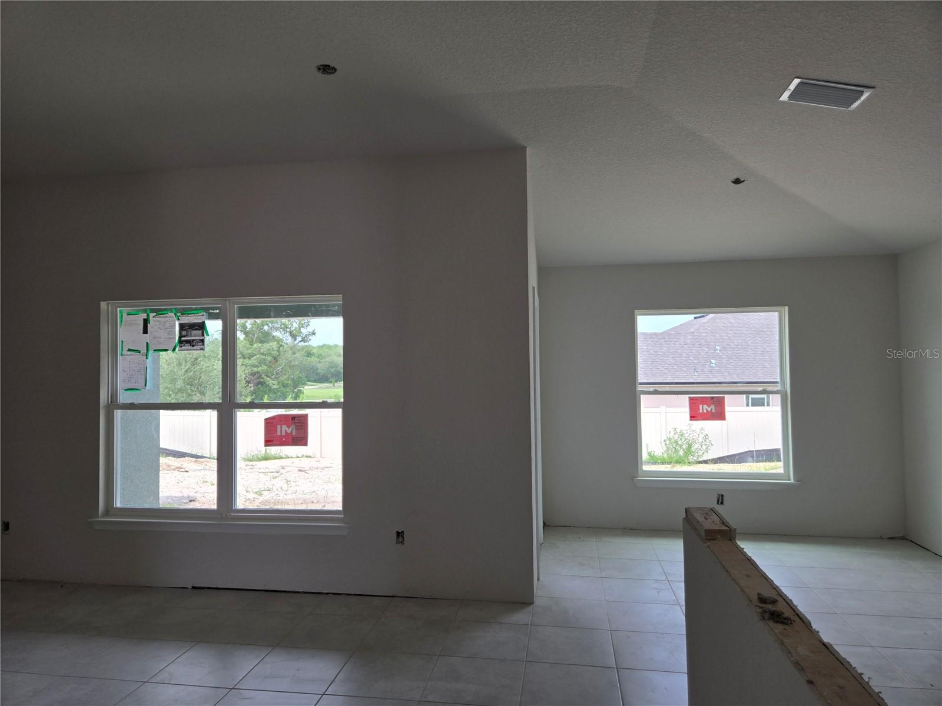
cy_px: 353
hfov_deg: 73.9
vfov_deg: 58.9
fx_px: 626
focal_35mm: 23
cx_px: 471
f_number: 1.8
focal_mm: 5.4
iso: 50
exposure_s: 1/180
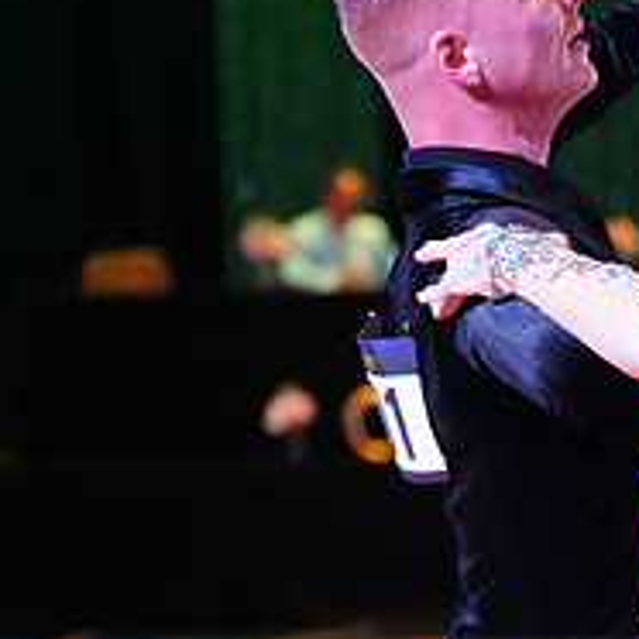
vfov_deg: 9.3
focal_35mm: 186
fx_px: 3885
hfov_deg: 9.3
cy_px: 752
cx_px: 637
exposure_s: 1/400
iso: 5000
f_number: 2.8
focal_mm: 70
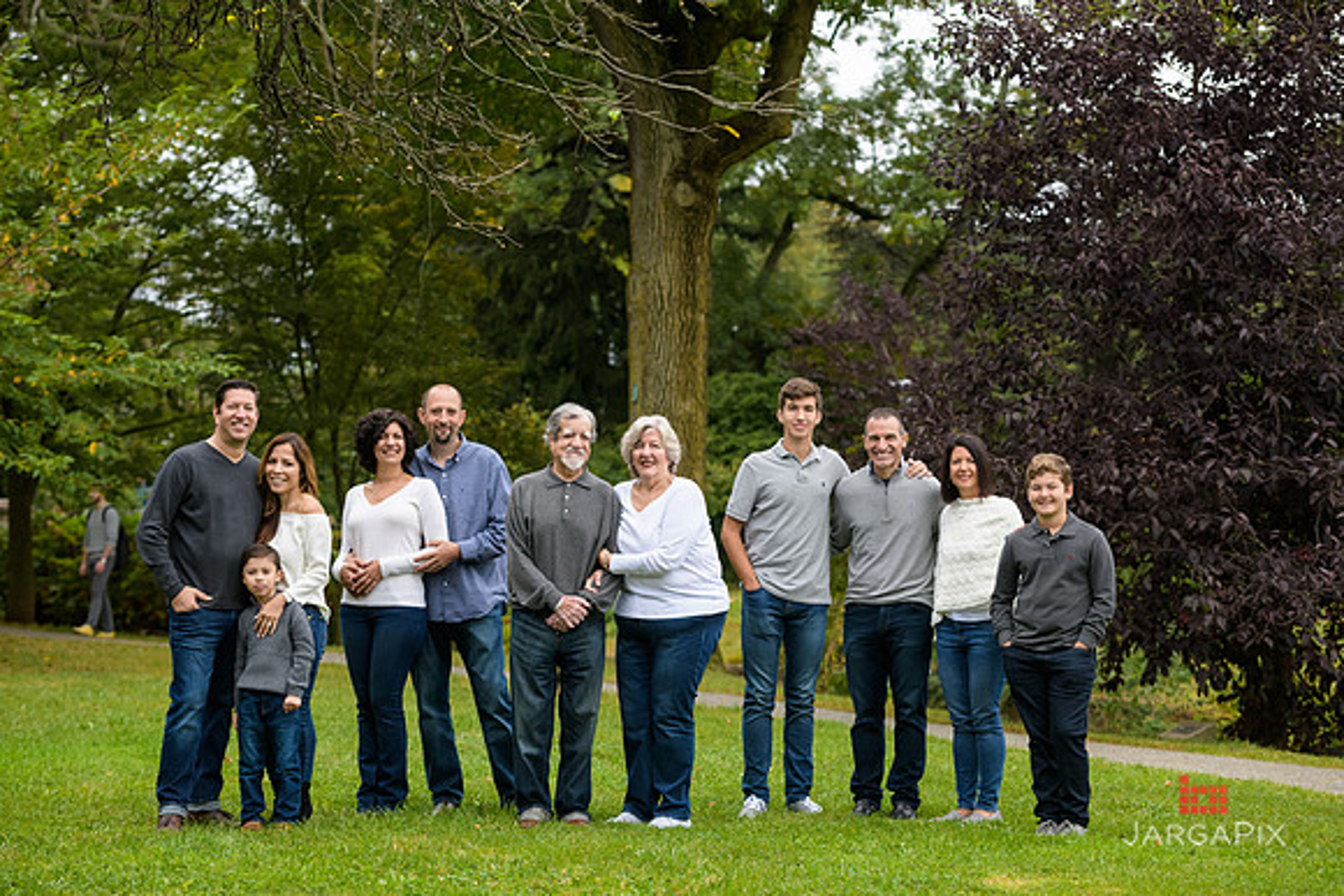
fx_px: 3547
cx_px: 672
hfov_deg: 21.5
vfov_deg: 14.4
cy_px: 448
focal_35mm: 95
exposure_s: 1/400
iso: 500
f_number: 5
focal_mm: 95
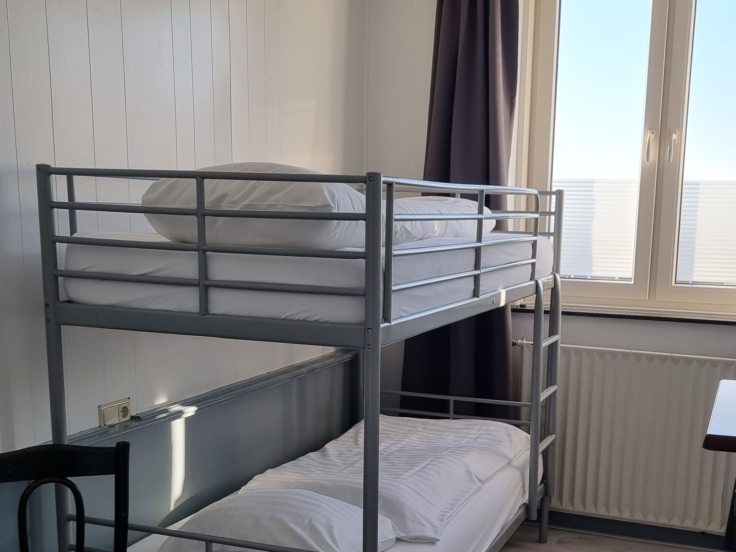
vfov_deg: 31.8
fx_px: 957
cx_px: 445
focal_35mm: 45
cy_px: 390
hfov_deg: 41.9
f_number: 1.8
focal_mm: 5.4
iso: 50
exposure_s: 1/188
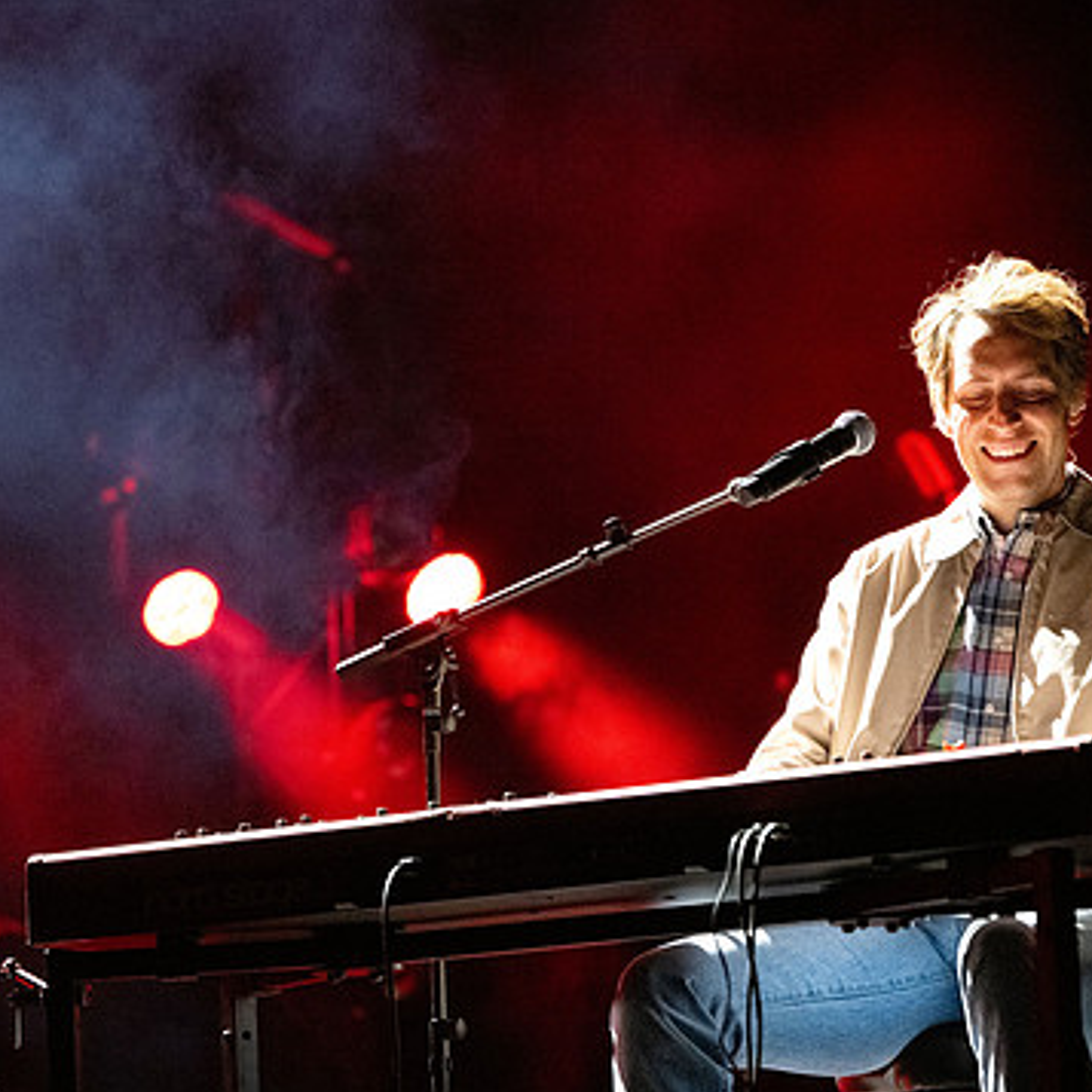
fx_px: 4604
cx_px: 828
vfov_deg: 13.5
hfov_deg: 13.5
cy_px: 482
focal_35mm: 129
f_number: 2.8
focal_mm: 86
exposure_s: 1/500
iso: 11400
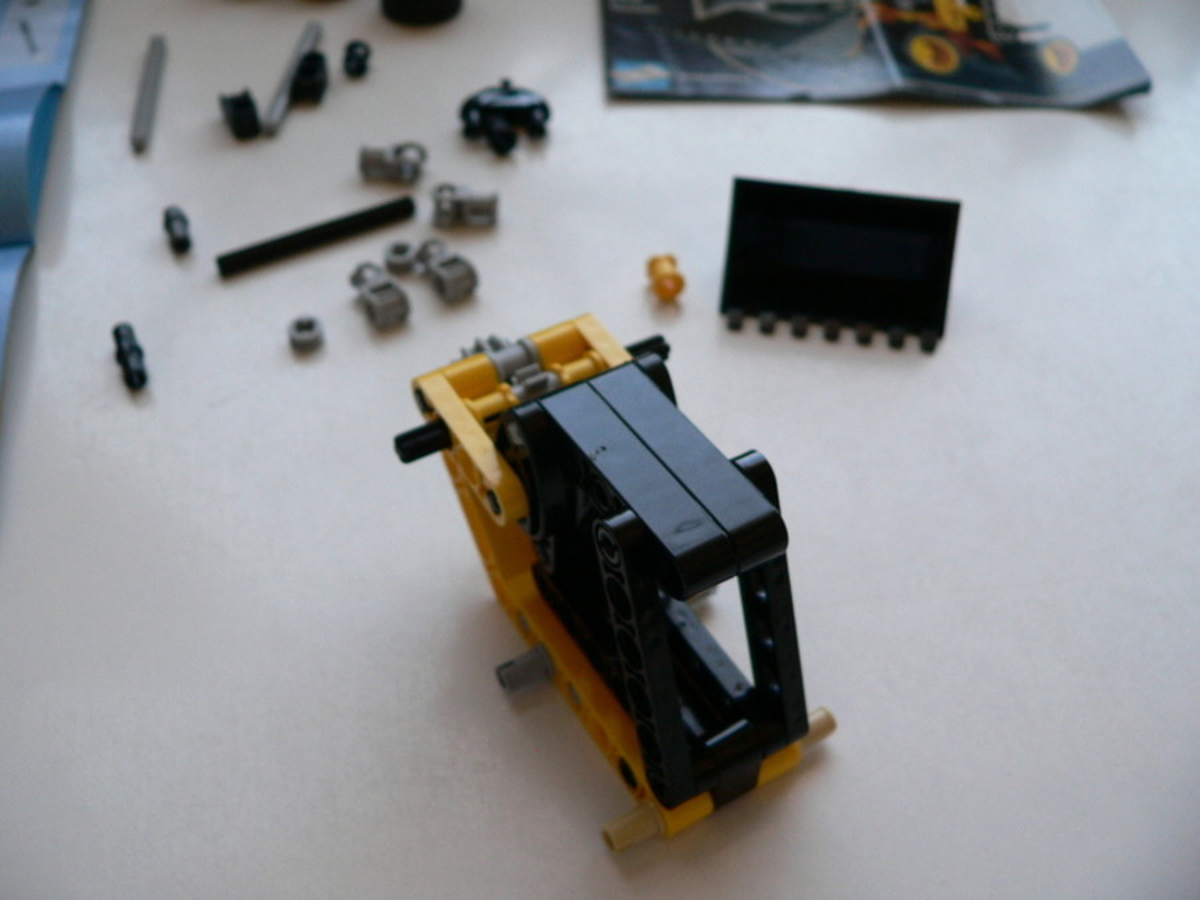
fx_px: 1248
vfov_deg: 39.7
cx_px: 600
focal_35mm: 36
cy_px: 450
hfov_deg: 51.4
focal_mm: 6
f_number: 2.8
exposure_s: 1/100
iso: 150
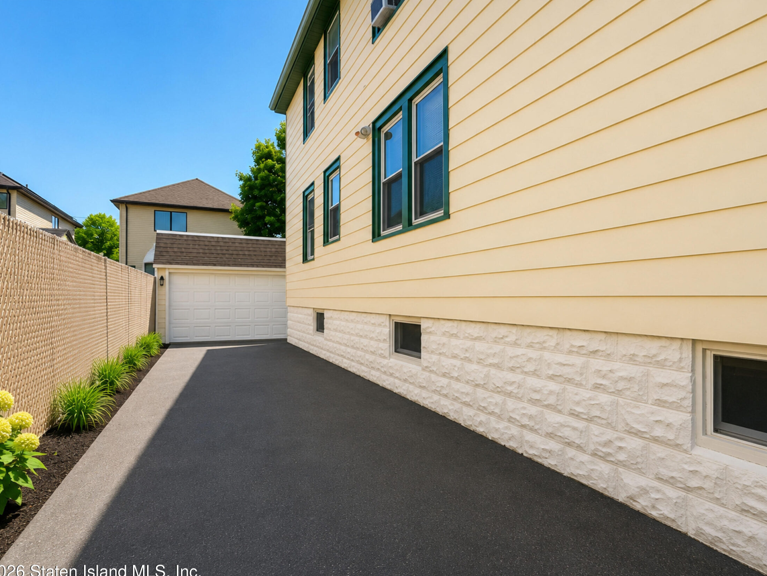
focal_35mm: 18
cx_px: 422
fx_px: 399
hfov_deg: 87.5
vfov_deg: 71.6
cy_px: 299
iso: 100
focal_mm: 16
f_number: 6.3
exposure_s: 1/160
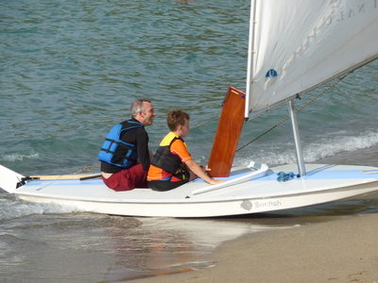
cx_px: 189
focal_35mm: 210
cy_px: 142
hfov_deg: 9.4
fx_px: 2293
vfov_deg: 7.1
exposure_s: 1/400
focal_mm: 34.4
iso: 80
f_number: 5.6
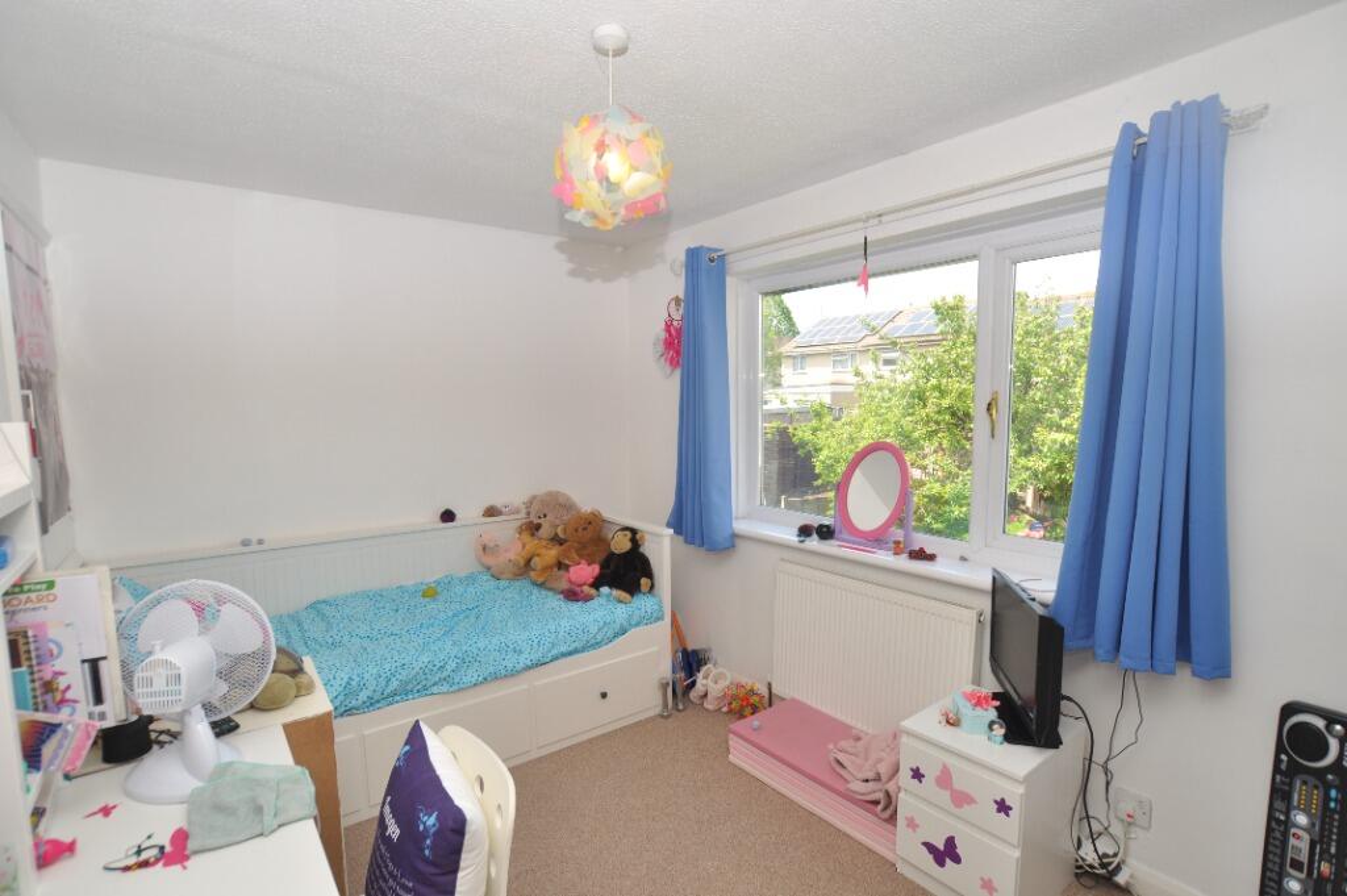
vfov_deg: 72.0
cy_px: 448
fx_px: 617
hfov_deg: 95.0
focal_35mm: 16
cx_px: 674
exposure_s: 1/160
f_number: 6.3
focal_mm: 11
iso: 200
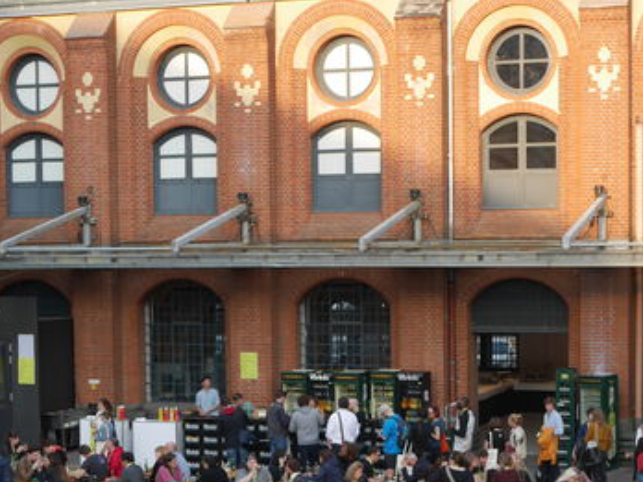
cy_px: 337
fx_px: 1505
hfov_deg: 23.9
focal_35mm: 81
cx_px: 467
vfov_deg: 18.1
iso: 200
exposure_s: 1/125
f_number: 5
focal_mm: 22
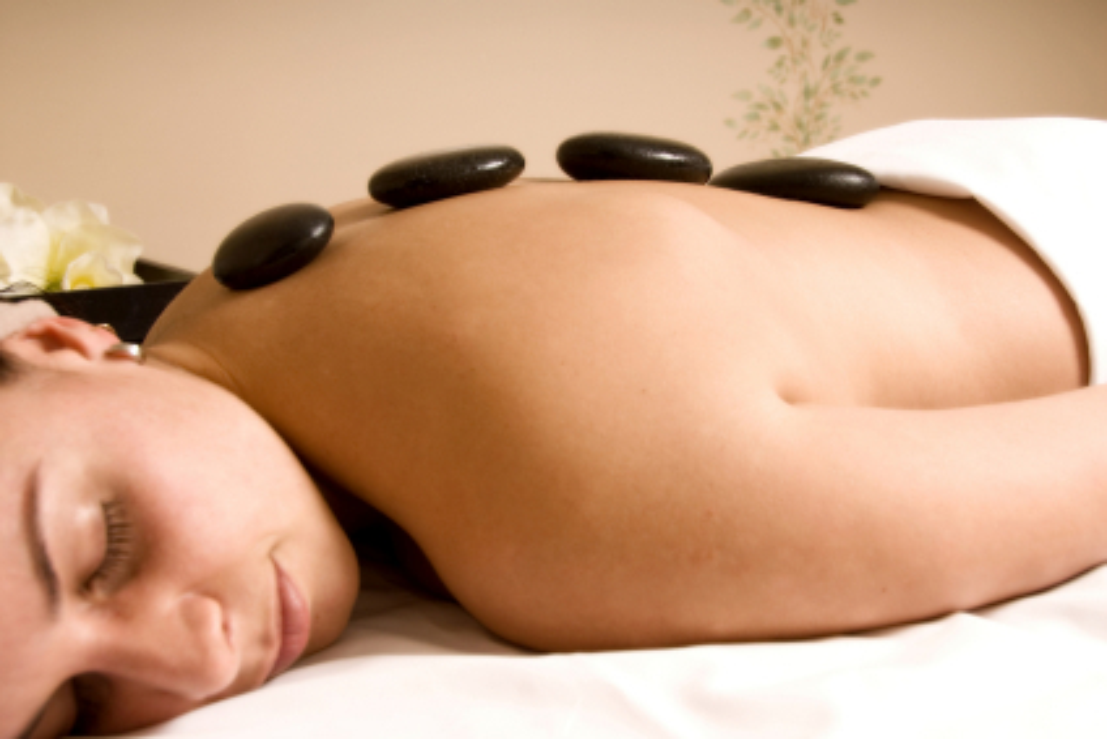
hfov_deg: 42.3
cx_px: 554
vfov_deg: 29.0
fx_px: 1430
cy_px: 370
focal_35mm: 46
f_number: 7.1
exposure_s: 1/250
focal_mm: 31
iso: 100
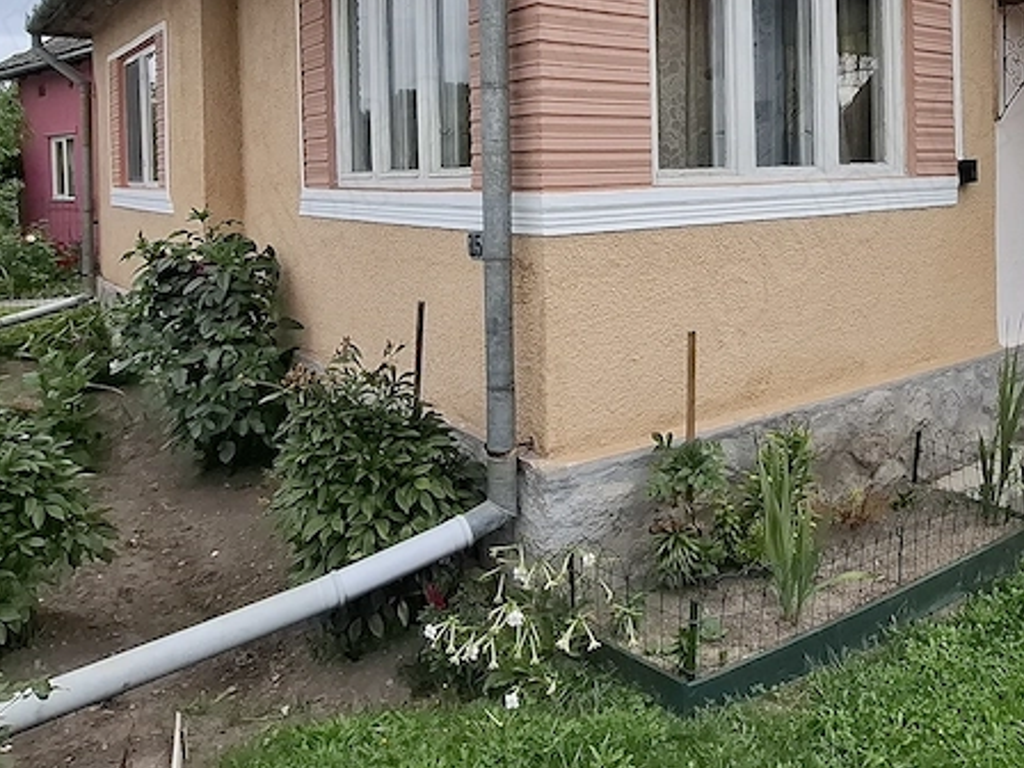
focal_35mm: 29
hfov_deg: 60.4
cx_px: 670
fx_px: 858
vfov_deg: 46.5
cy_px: 190
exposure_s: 1/326
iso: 40
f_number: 2.2
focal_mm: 1.74
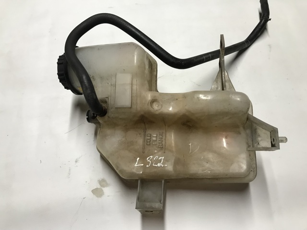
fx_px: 248
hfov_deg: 63.5
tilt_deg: -63.9
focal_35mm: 28
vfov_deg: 49.7
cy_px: 115
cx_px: 154
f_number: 1.8
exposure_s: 1/33
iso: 25
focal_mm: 3.99
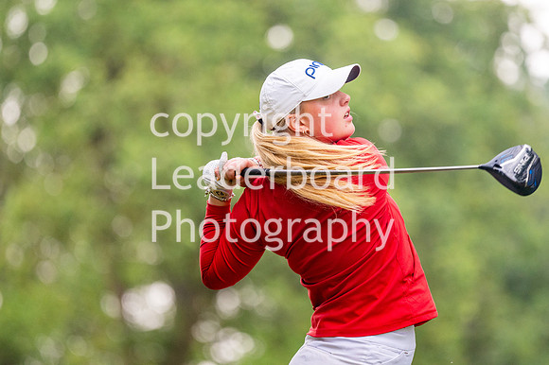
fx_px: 6858
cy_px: 182
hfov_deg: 4.6
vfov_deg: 3.1
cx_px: 274
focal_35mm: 450
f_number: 4
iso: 800
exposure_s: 1/1000
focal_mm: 300
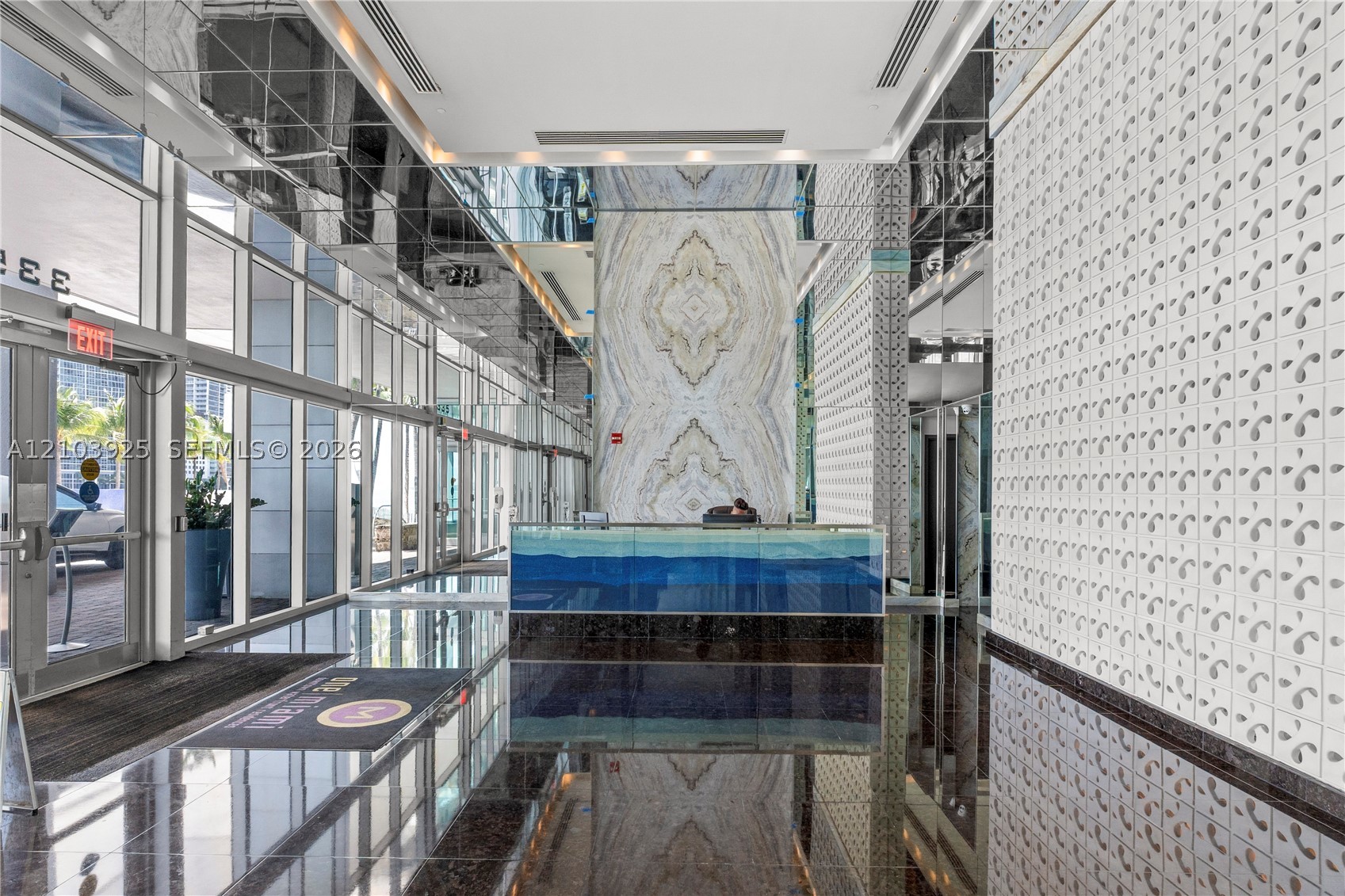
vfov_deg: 67.4
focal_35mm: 18
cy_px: 448
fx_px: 672
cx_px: 672
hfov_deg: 90.0
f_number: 8
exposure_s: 1/15
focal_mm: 12
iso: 400
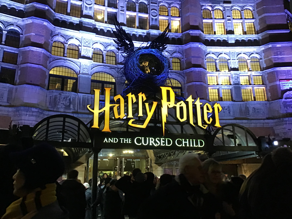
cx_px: 146
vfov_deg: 45.4
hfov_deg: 58.4
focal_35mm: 31
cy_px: 110
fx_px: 261
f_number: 2.4
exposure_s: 1/17
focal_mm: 3.3
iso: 250
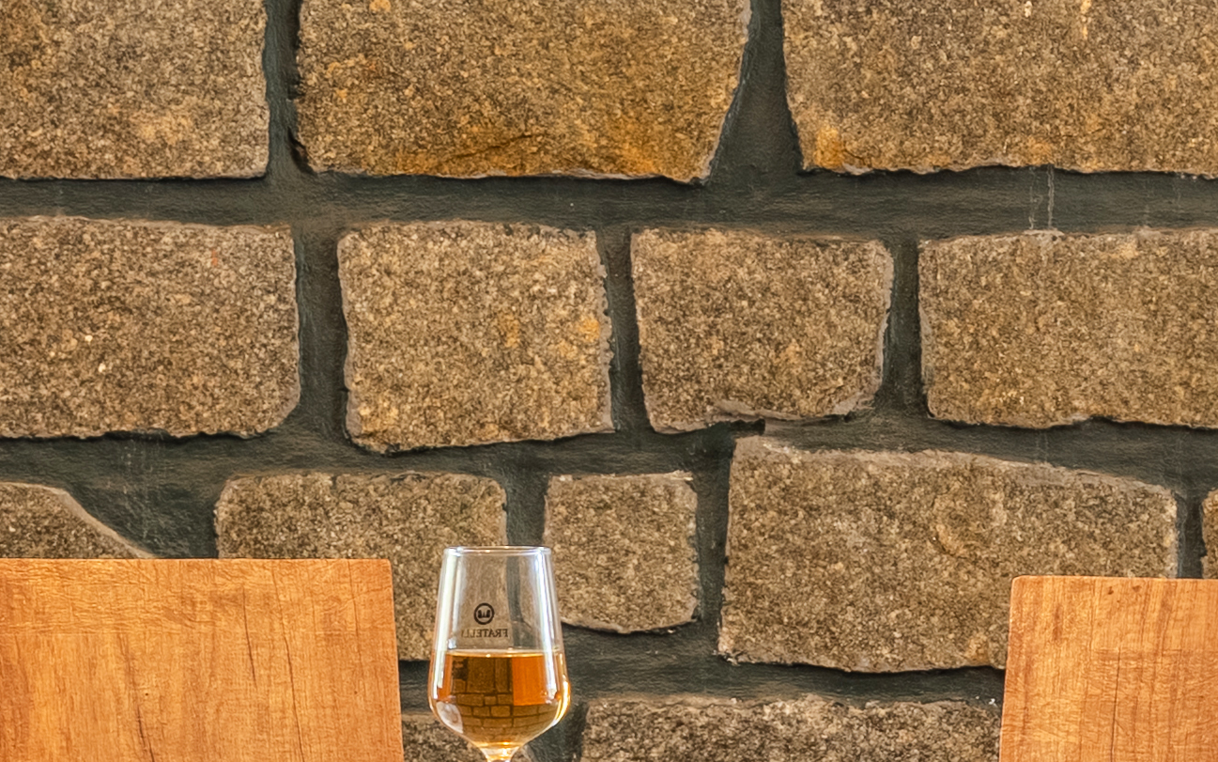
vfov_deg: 6.6
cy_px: 390
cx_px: 678
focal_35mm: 198
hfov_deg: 10.6
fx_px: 6573
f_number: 8
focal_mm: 36
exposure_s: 1/15
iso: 100
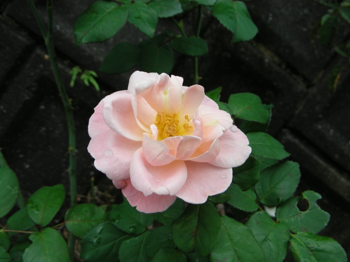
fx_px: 384
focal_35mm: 38
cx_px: 175
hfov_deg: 49.0
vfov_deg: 37.7
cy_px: 131
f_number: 3.5
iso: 50
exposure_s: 1/115
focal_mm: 6.3
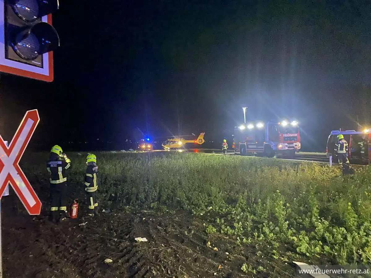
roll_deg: +2.1
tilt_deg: -0.2
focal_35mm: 26
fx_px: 279
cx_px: 186
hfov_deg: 67.3
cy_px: 139
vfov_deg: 53.1
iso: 1250
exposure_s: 1/30
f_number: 1.8
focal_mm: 4.25
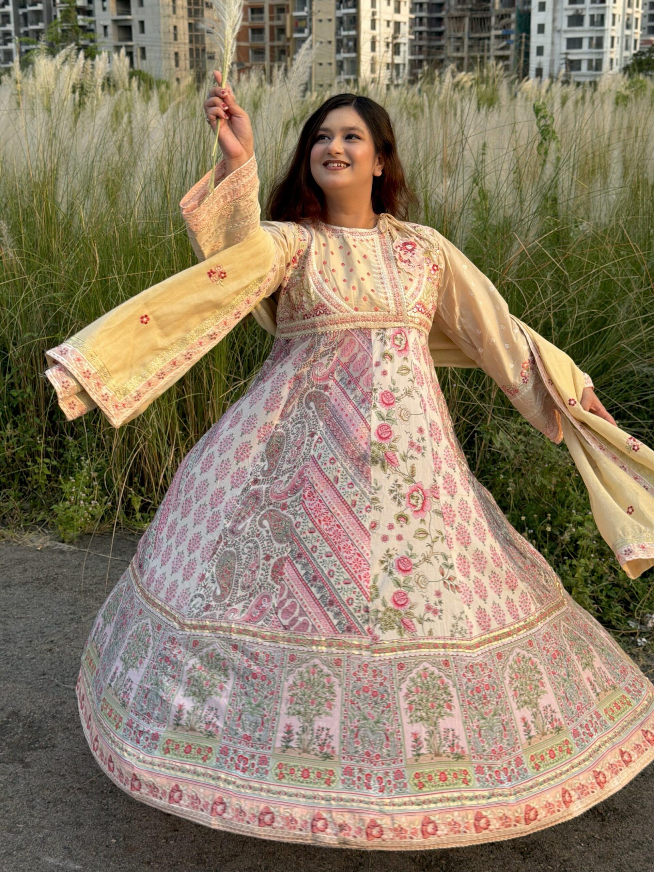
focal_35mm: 48
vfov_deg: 39.7
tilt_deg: -14.8
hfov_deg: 30.3
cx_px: 327
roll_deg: -1.0
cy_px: 436
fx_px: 1209
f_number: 1.78
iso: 64
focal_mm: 6.76
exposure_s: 1/706
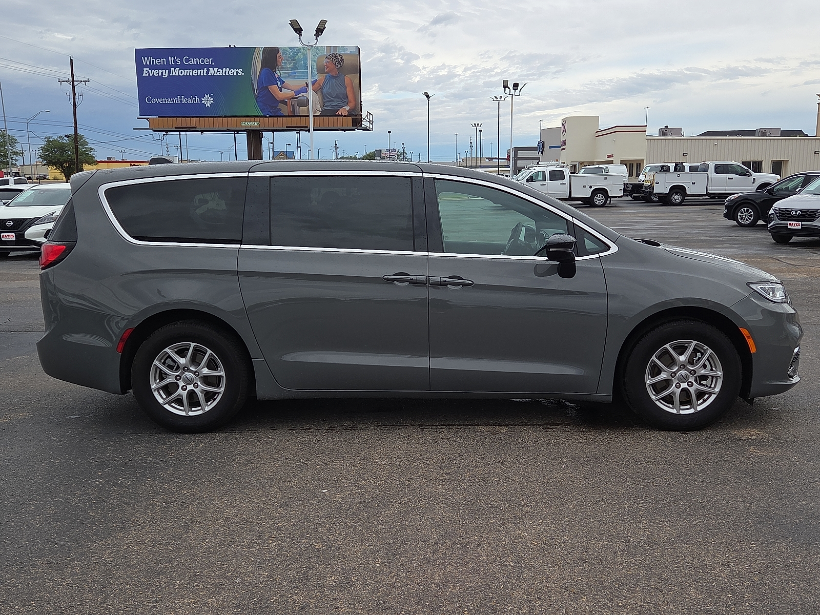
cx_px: 410
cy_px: 308
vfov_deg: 41.8
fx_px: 805
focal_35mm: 34
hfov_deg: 54.0
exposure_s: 1/2500
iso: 76
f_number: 1.8
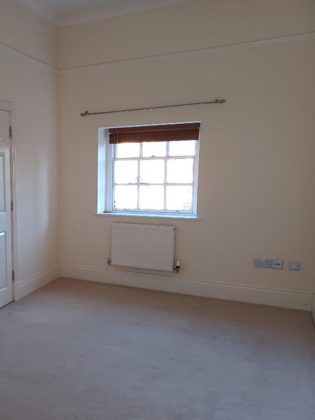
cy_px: 213
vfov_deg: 53.9
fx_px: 412
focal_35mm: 34
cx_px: 40
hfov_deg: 39.2
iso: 250
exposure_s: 1/50
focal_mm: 4.6
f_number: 1.8
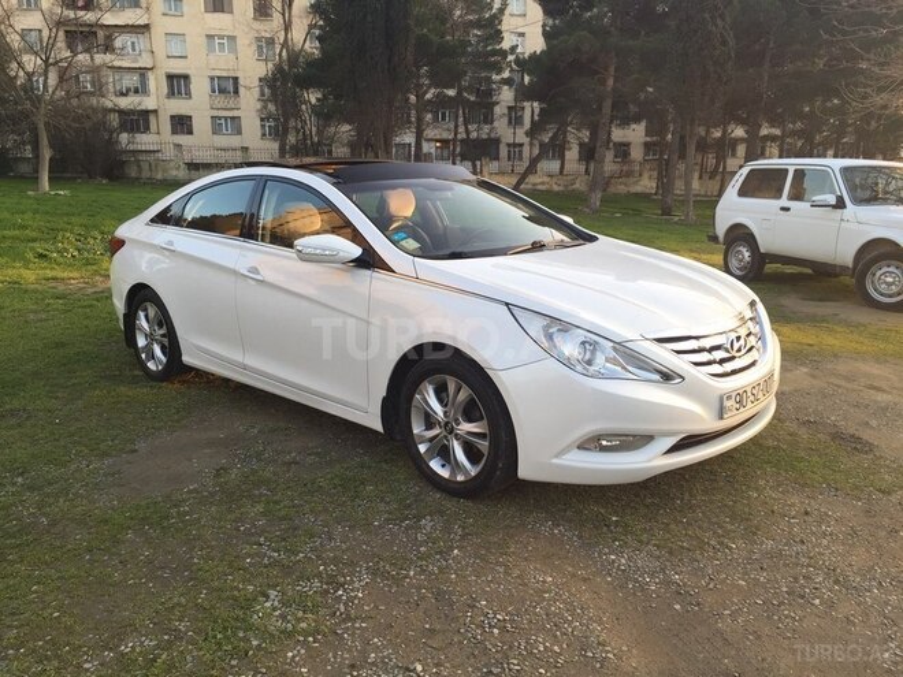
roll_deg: +0.5
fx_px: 756
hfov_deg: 61.7
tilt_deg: -14.5
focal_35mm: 29
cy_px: 338
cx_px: 452
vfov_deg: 48.2
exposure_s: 1/100
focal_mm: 4.15
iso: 32
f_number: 2.2
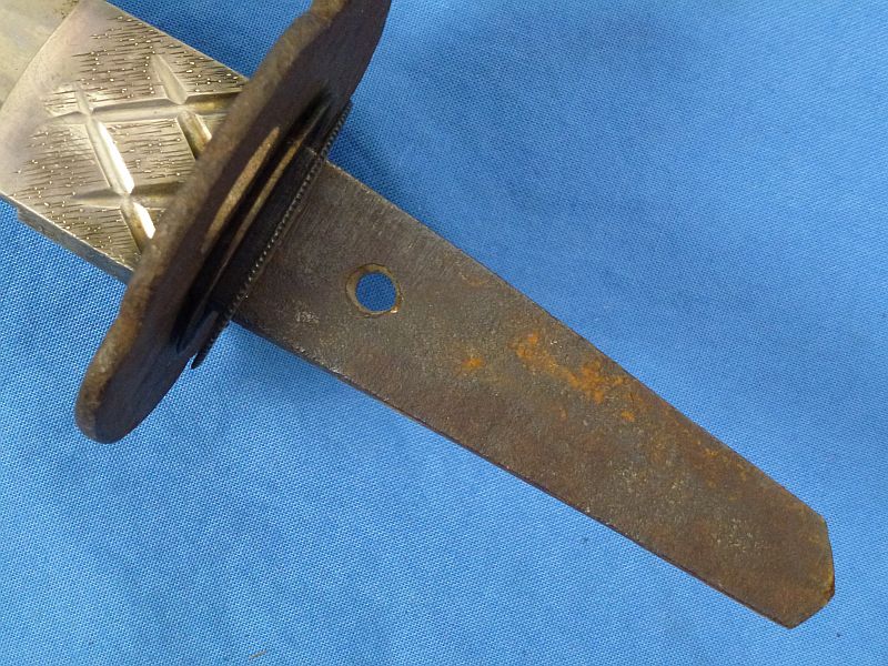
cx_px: 444
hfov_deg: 23.8
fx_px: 2104
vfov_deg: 18.0
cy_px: 333
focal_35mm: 82
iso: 400
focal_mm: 14.8
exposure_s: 1/50
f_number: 4.8
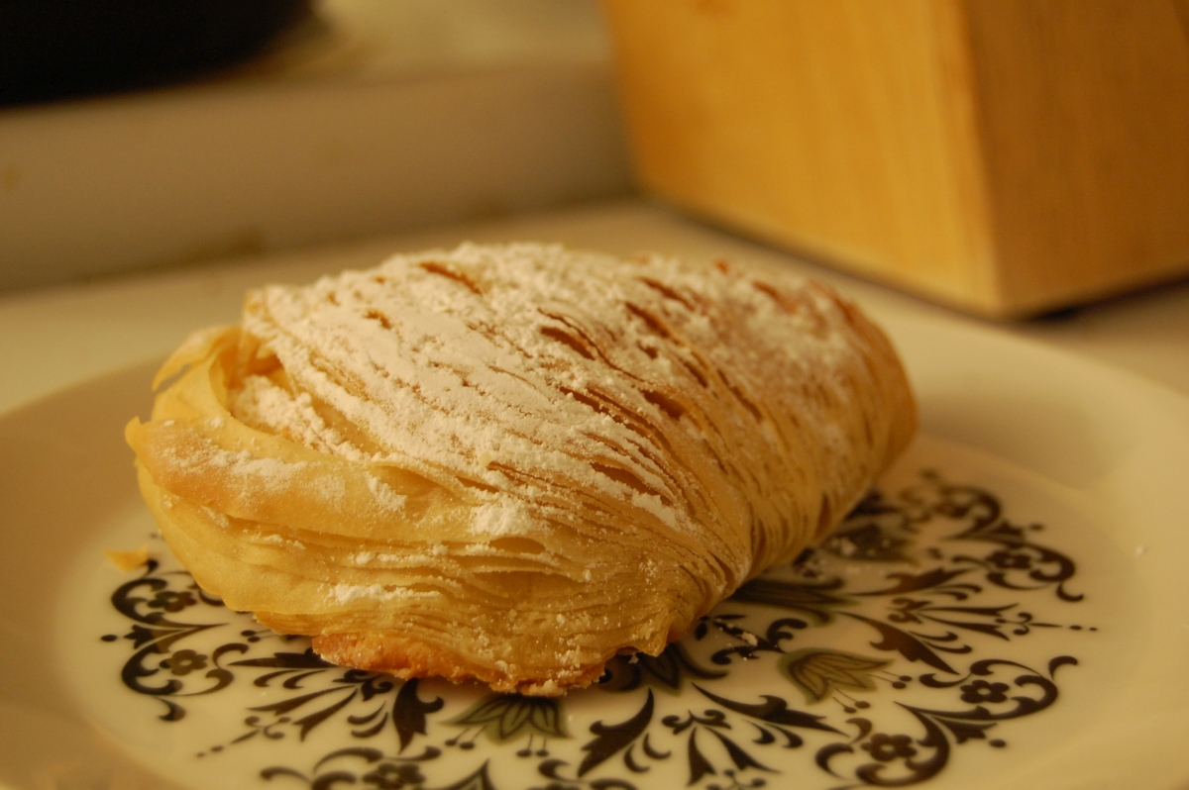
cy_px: 395
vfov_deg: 20.1
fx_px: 2227
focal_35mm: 68
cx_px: 594
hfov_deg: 29.9
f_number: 5.3
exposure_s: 1/10
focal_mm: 45
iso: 800
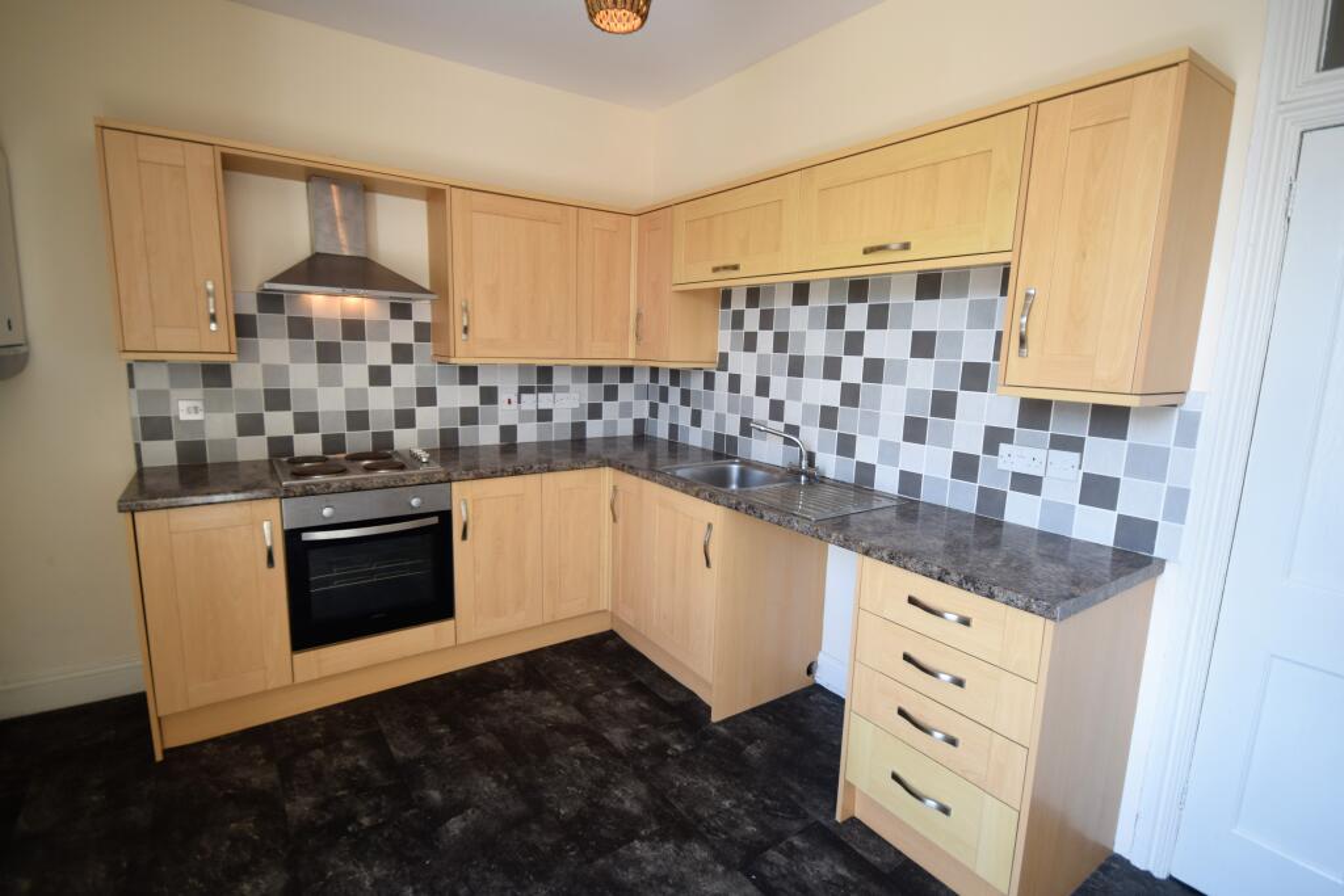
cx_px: 672
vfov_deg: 72.1
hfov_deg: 95.0
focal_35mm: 16
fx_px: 616
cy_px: 448
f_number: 4.2
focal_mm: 11
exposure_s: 1/80
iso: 400
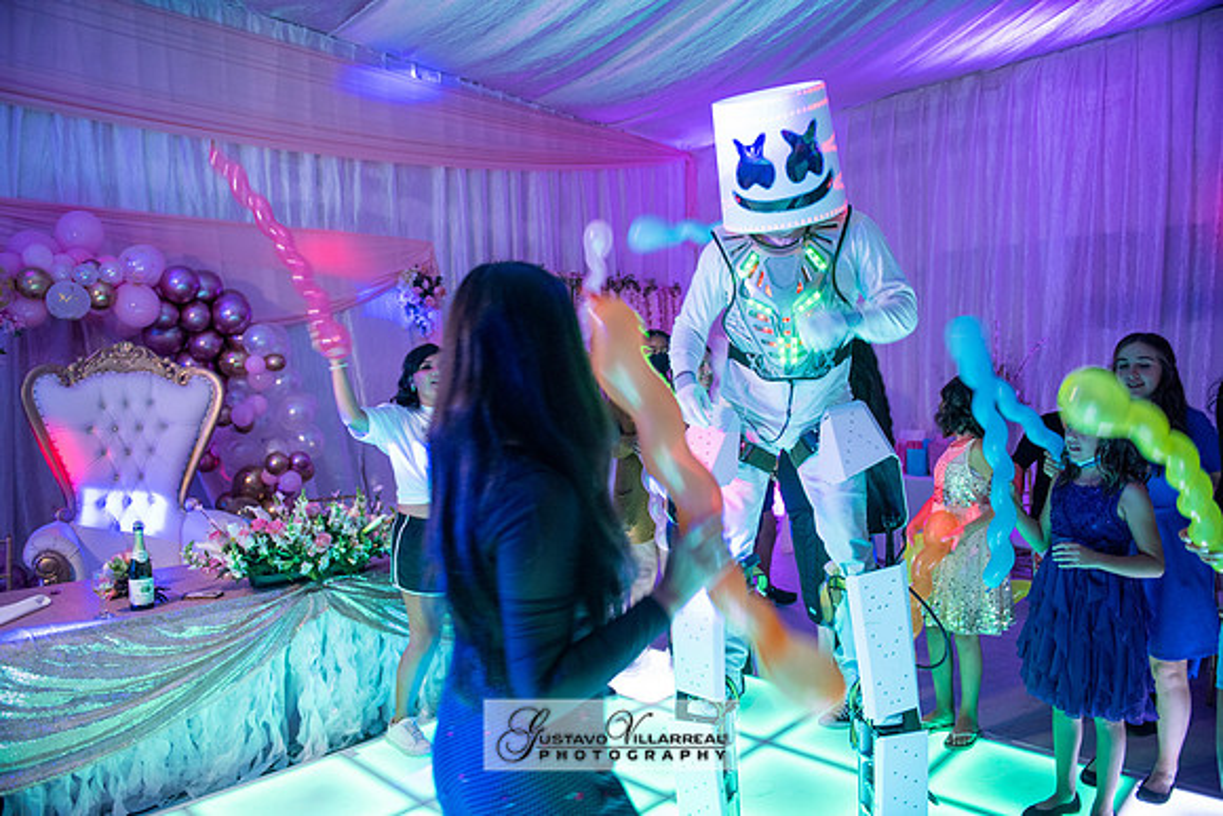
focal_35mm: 24
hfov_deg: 73.7
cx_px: 612
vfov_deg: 53.2
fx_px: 815
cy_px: 408
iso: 1250
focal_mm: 24
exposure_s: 1/60
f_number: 3.2
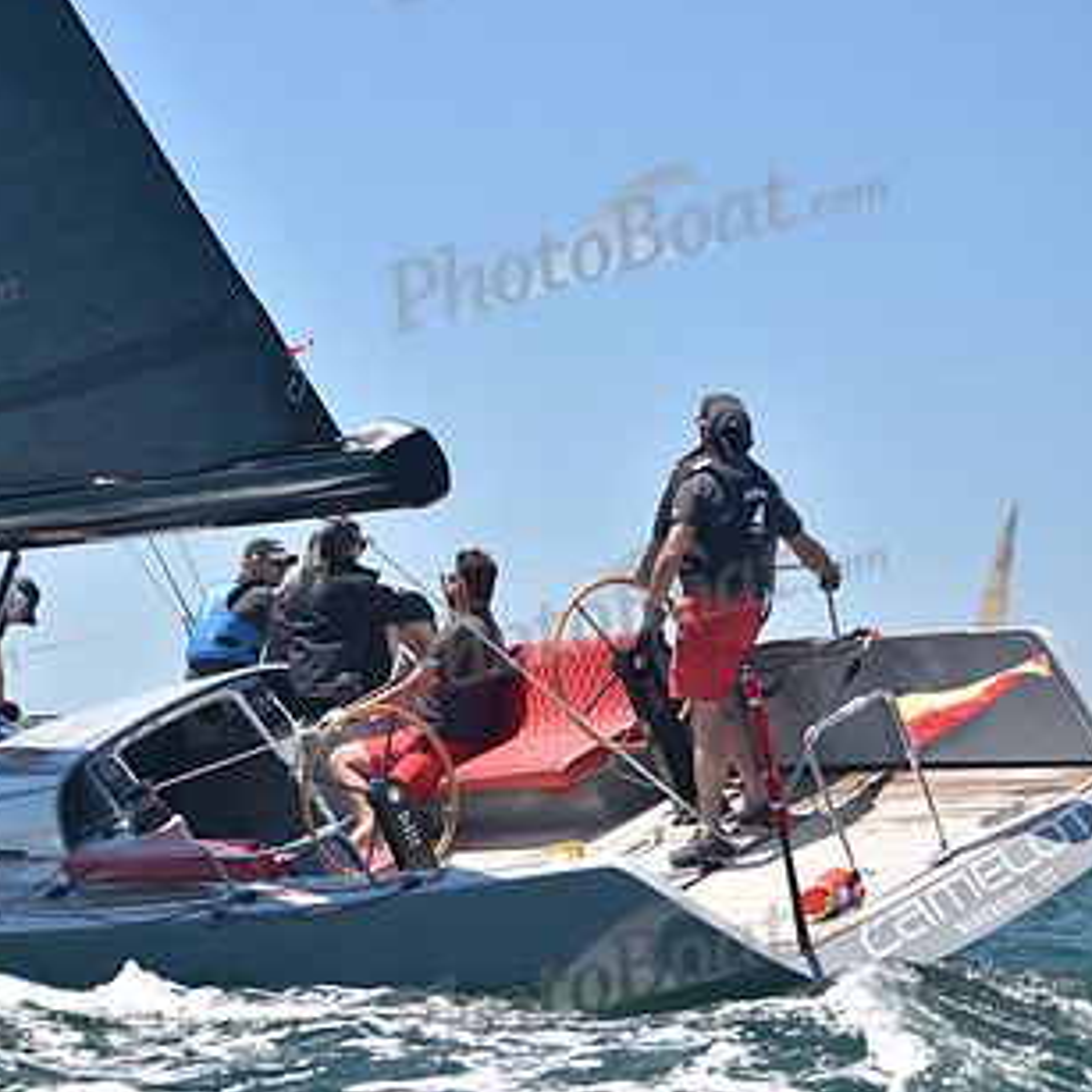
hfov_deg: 12.6
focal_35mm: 138
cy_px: 475
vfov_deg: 12.6
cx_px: 206
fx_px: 4925
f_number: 3.2
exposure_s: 1/1000
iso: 200
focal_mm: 86
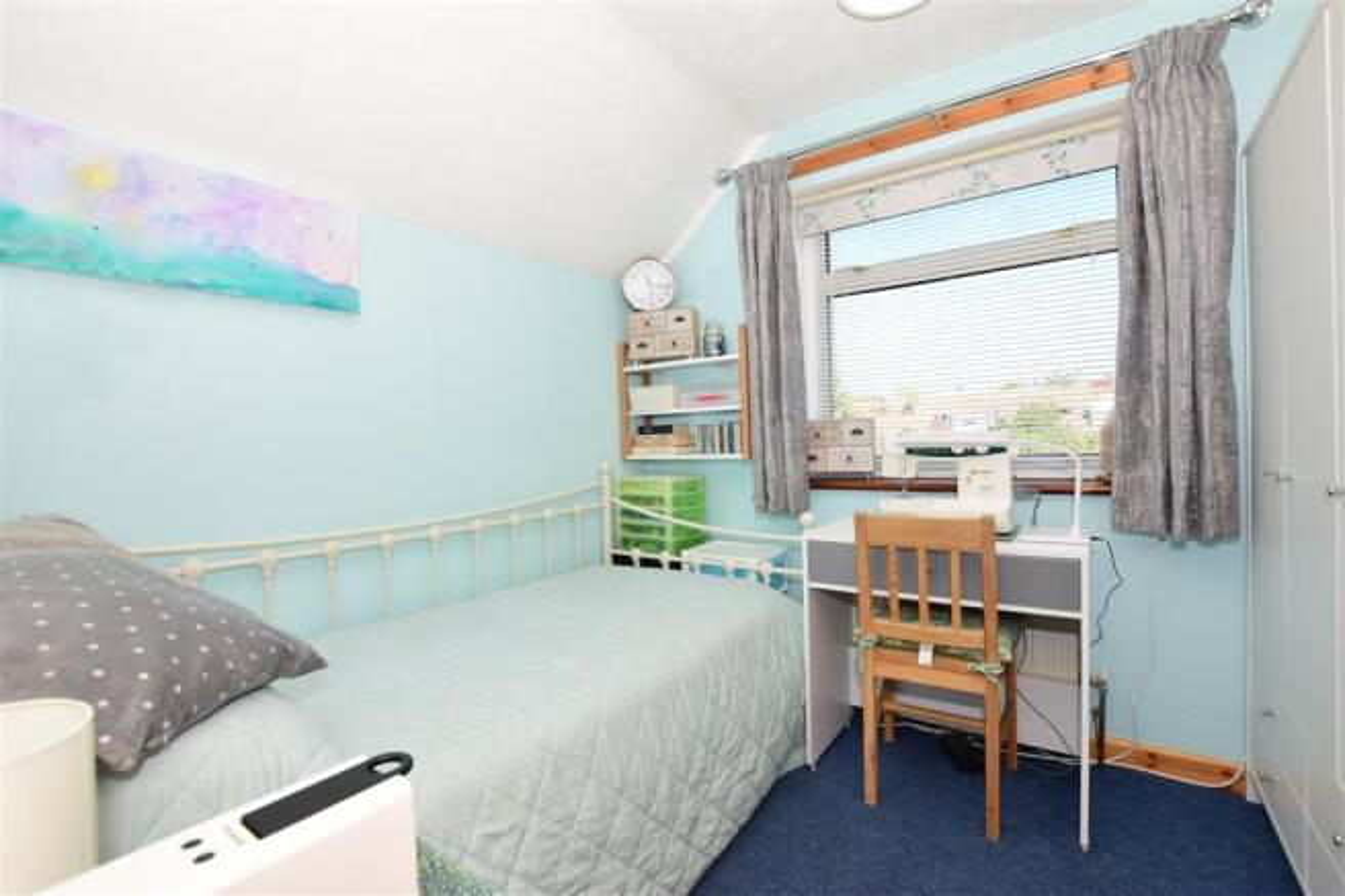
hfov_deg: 100.4
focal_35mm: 15
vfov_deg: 77.3
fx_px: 560
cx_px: 672
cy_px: 448
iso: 400
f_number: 8
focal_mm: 10
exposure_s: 1/200
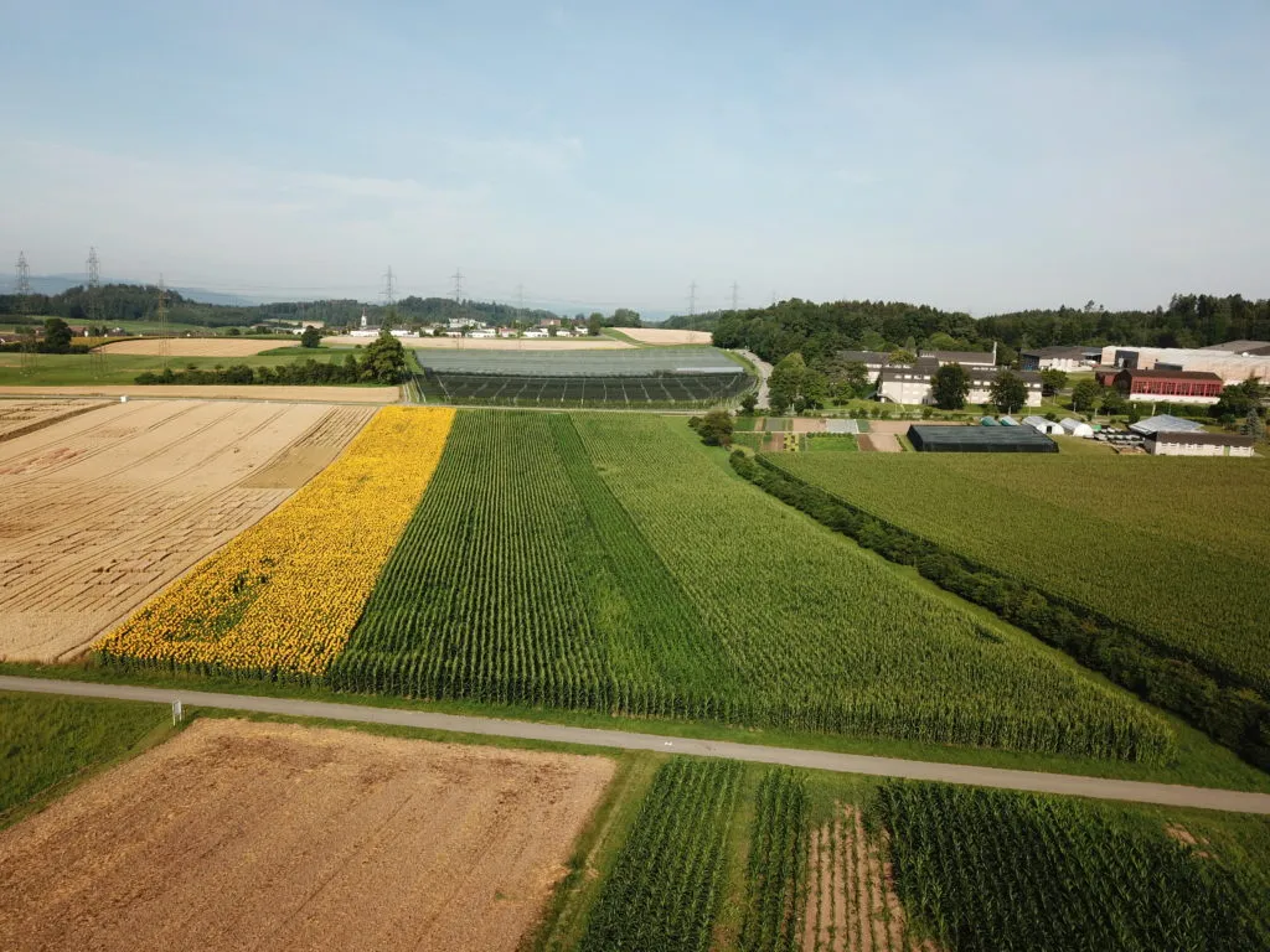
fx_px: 954
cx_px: 635
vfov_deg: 53.1
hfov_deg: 67.3
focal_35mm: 26
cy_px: 476
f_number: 2.2
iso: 100
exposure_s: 1/1247
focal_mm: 4.73
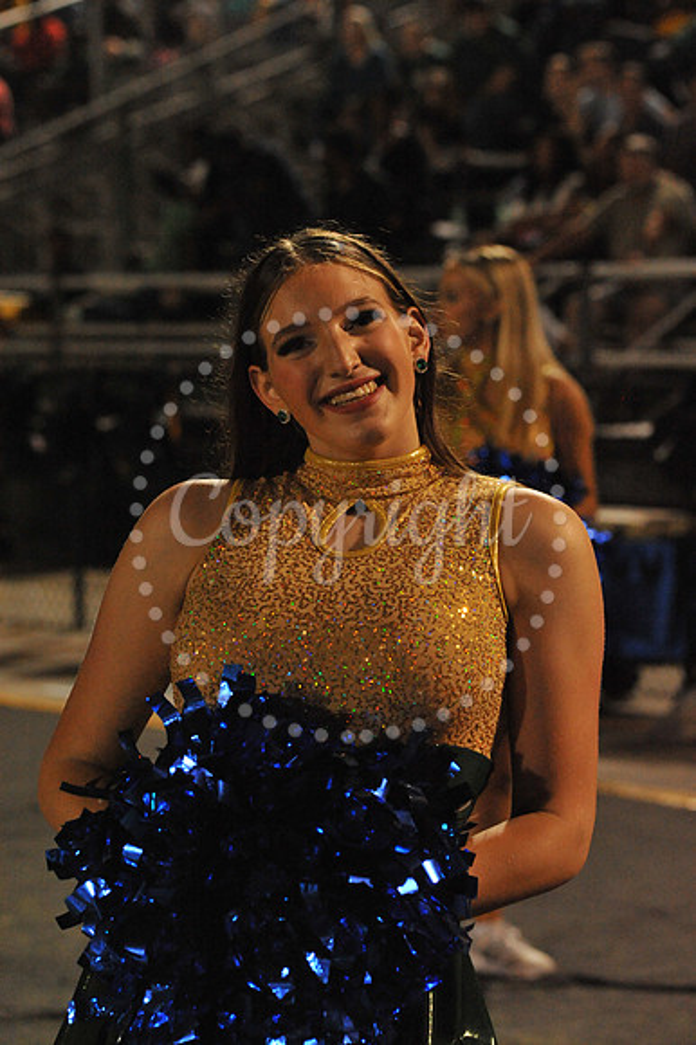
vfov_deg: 18.3
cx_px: 348
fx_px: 3252
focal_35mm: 112
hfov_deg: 12.2
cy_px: 522
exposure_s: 1/200
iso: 6400
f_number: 6.3
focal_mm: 112
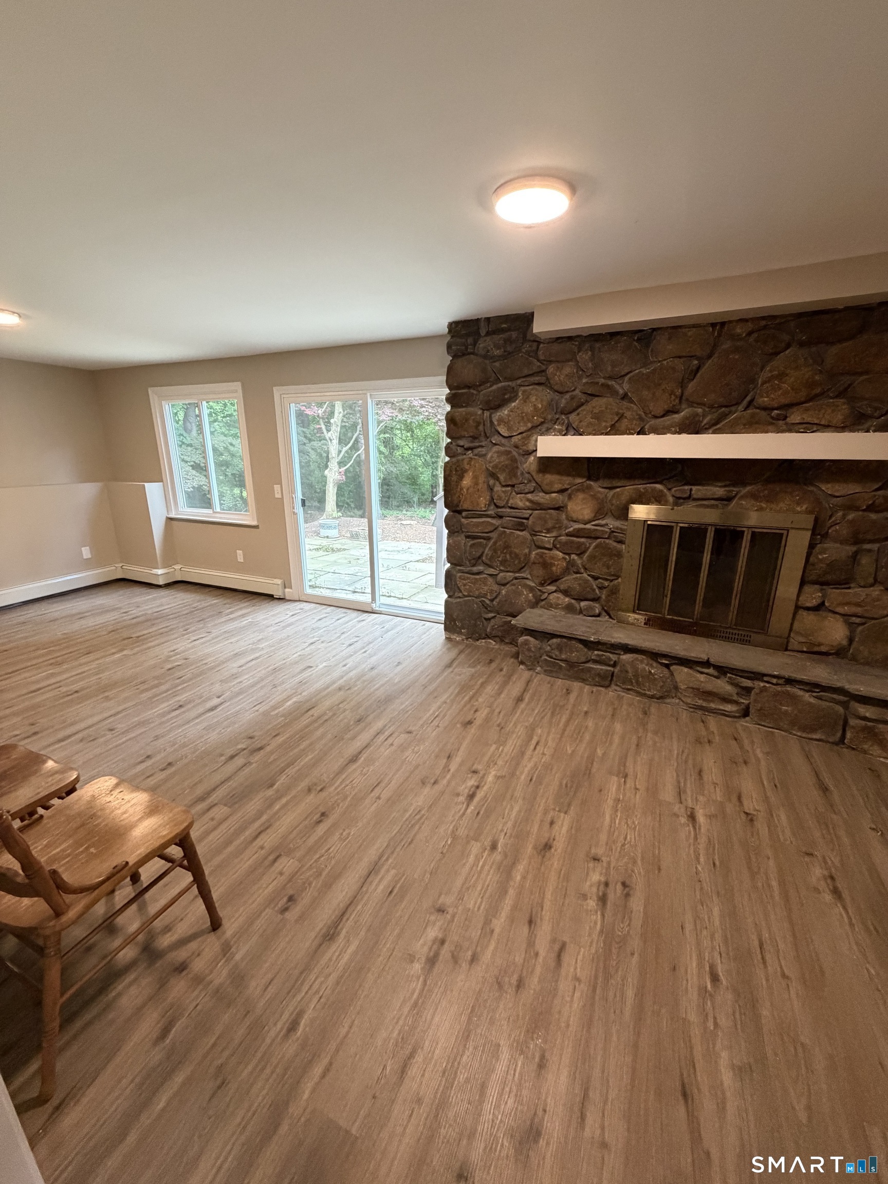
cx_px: 444
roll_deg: -0.4
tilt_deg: -15.4
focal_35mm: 14
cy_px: 592
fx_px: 479
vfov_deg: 102.1
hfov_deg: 85.7
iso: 500
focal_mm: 2.22
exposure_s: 1/60
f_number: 2.2
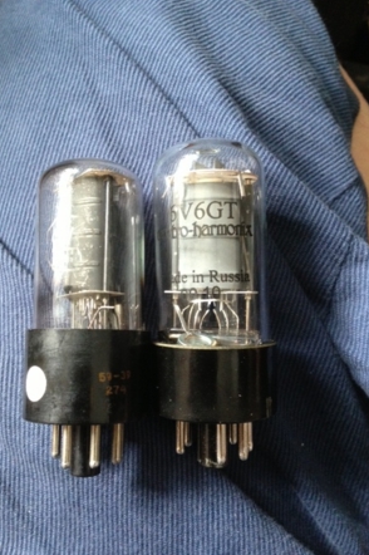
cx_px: 172
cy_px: 281
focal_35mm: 35
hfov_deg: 37.8
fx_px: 539
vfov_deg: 54.5
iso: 320
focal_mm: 4.13
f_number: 2.4
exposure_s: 1/20
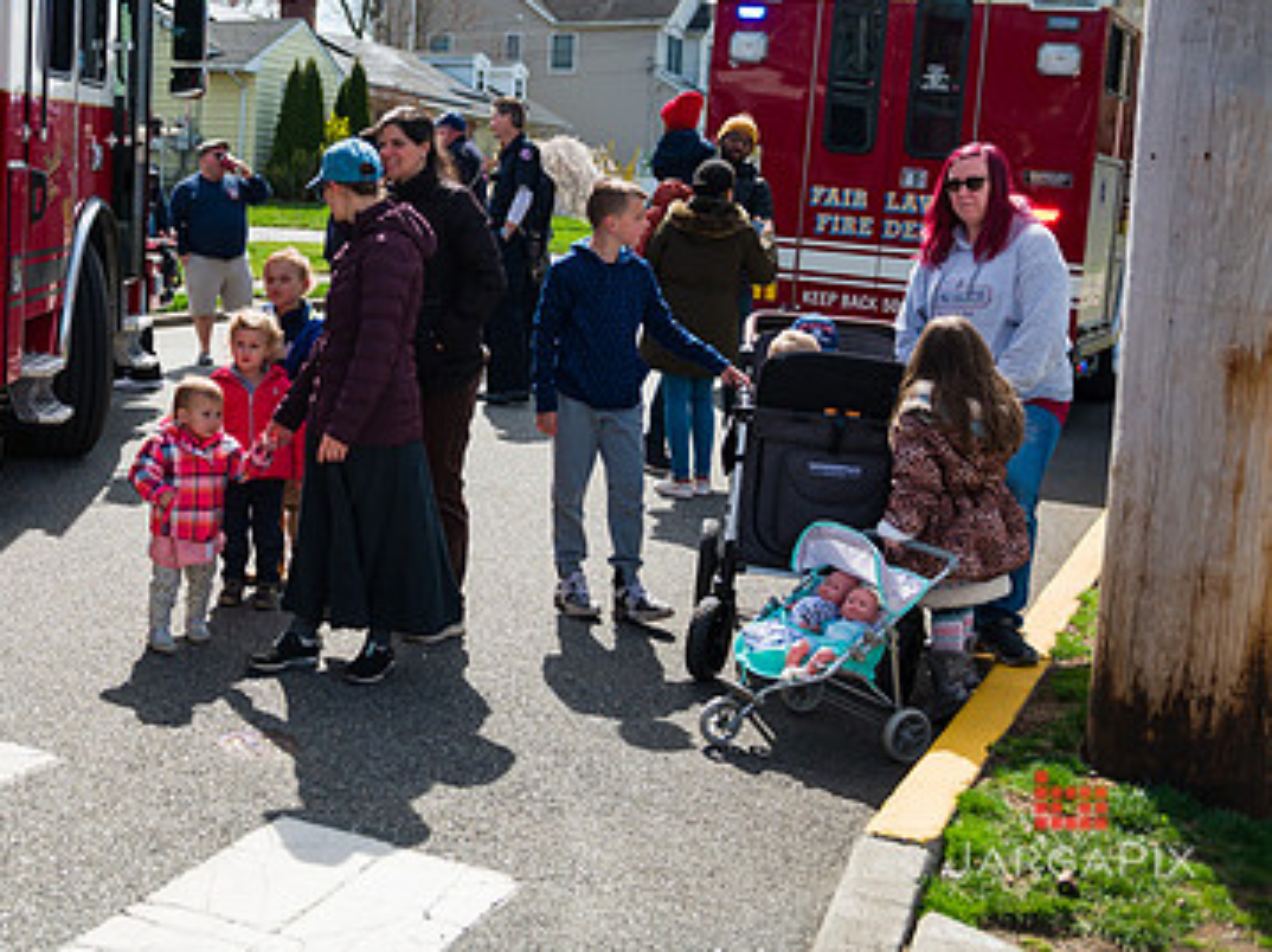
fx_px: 1946
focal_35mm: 53
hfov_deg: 35.1
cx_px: 256
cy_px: 270
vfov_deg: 27.2
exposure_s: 1/3200
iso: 200
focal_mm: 34
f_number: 4
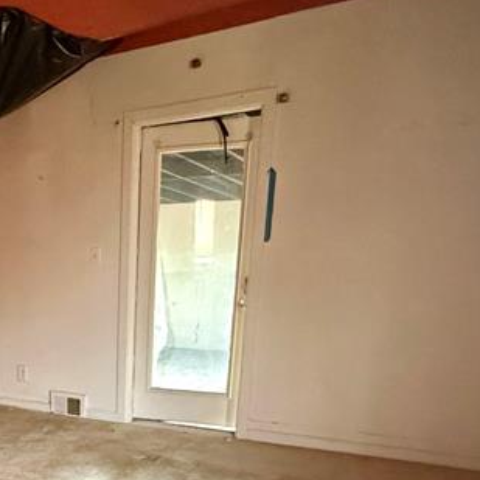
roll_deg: +1.3
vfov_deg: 38.1
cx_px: 23
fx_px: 643
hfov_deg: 37.5
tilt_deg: -16.2
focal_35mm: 41
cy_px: 435
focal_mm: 2.22
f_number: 2.2
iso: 1000
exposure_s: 1/60
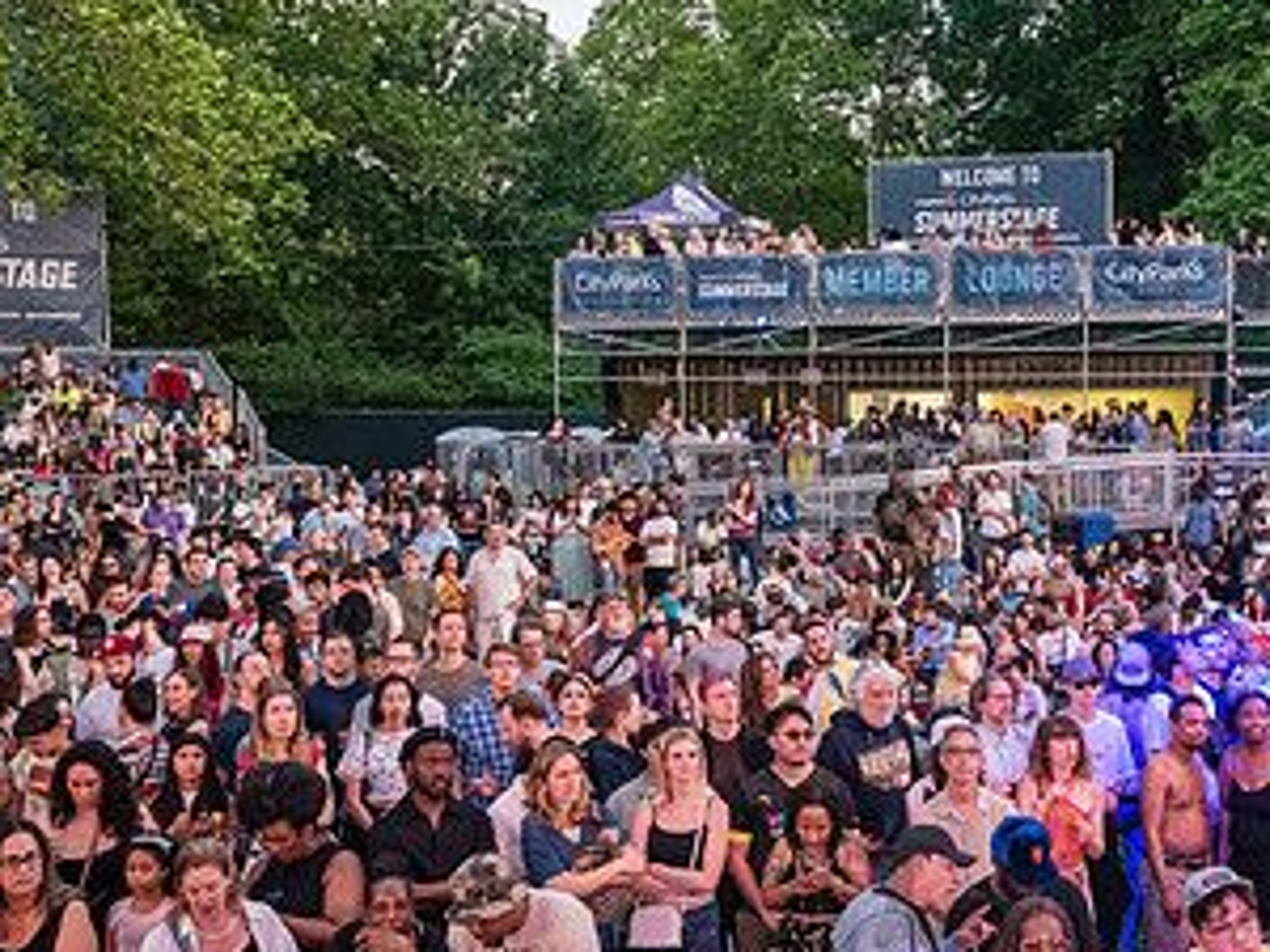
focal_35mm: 45
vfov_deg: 32.2
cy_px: 463
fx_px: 1651
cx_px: 892
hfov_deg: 41.3
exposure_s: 1/250
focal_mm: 24
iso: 4000
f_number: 4.5
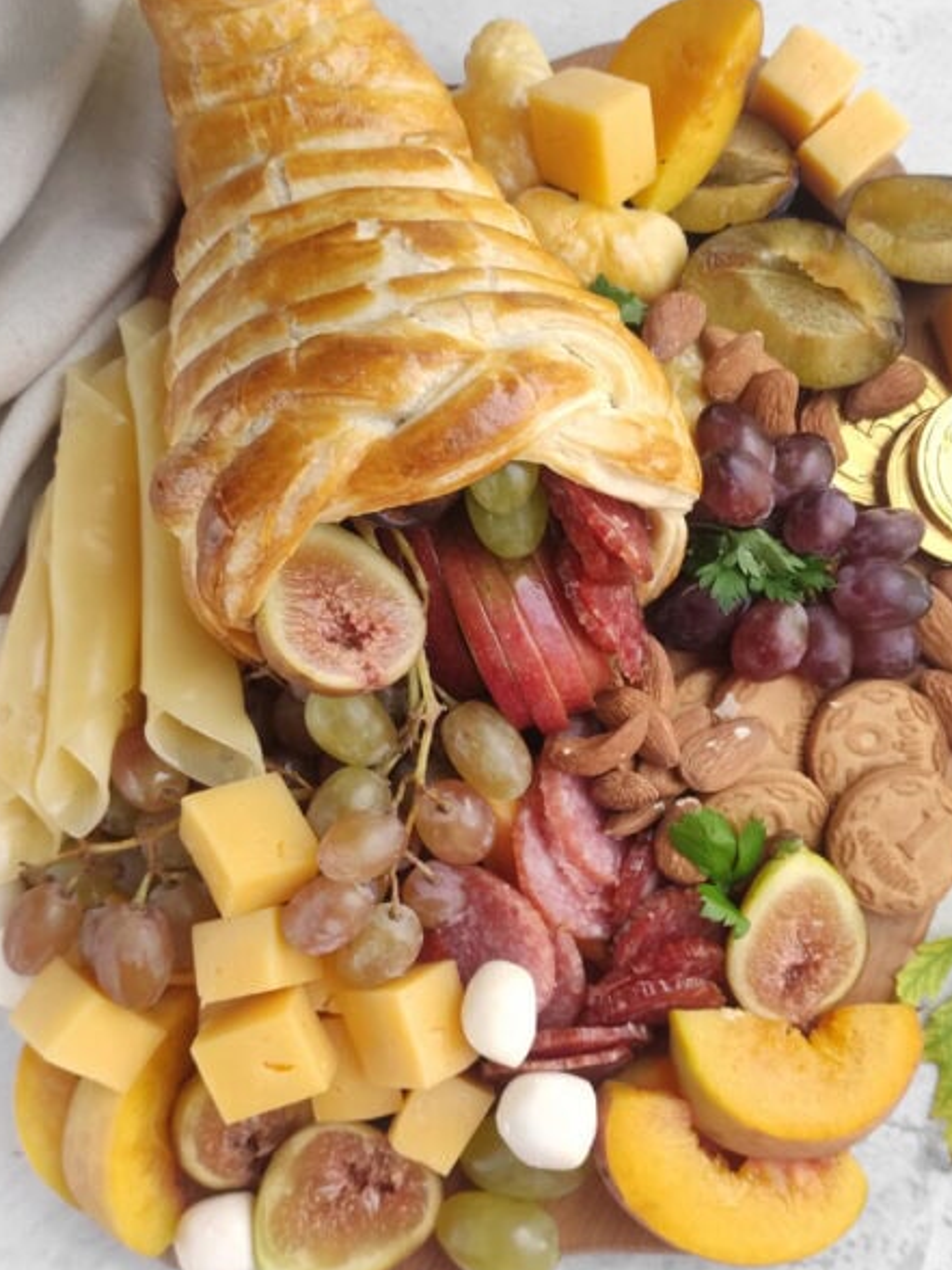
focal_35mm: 34
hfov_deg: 41.8
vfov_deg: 53.9
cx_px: 484
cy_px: 597
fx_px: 1247
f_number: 1.9
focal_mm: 5.4
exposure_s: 1/100
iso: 99
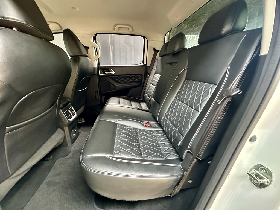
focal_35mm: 14
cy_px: 105
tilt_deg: -17.2
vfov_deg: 85.7
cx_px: 140
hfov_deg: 102.1
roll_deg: -0.7
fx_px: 113
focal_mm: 2.22
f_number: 2.2
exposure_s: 1/57
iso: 1250
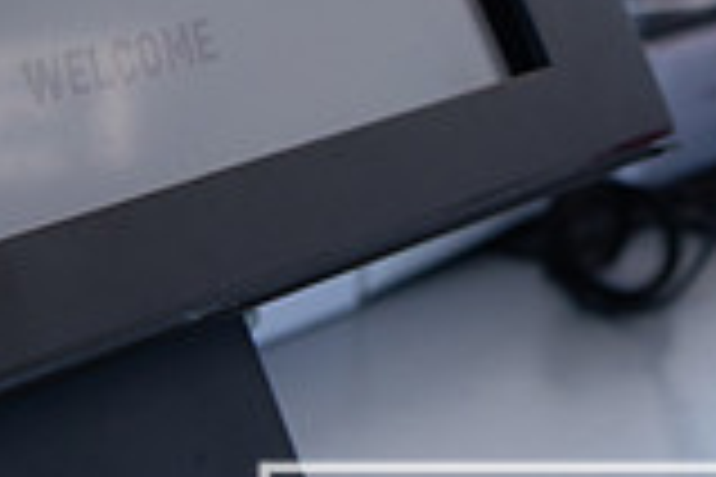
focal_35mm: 146
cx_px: 576
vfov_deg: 9.2
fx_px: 2904
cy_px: -151
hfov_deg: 14.0
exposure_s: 1/1000
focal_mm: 40
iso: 250
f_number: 4
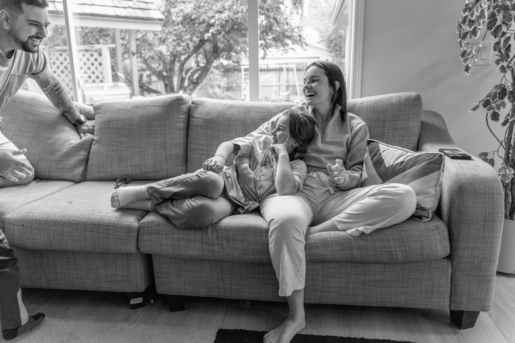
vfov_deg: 46.4
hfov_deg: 65.5
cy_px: 172
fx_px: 401
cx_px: 258
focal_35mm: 28
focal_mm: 28
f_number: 2.8
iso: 2500
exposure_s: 1/400
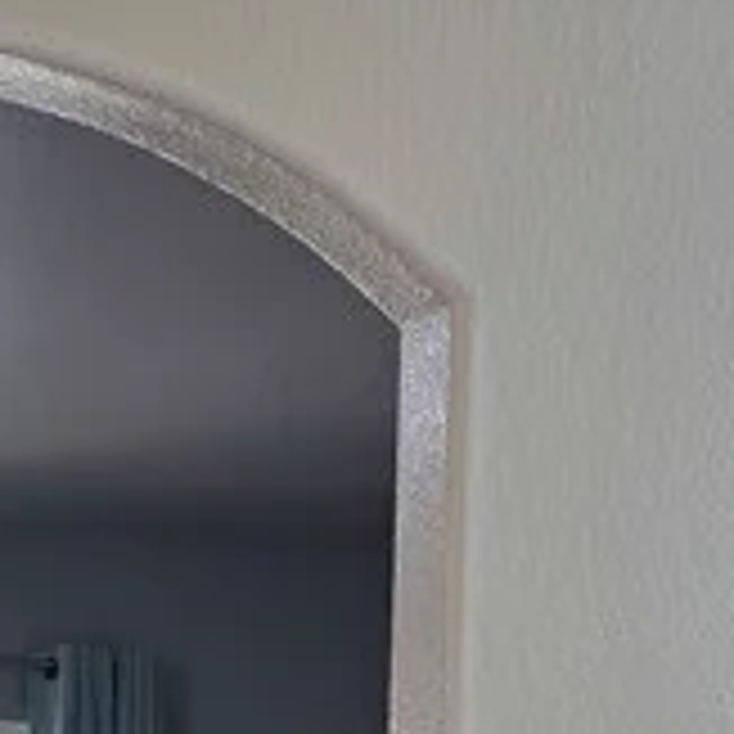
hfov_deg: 13.6
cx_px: 558
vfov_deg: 11.5
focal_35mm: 128
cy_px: 1689
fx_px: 3071
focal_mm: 6.3
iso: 50
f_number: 1.7
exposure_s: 1/120
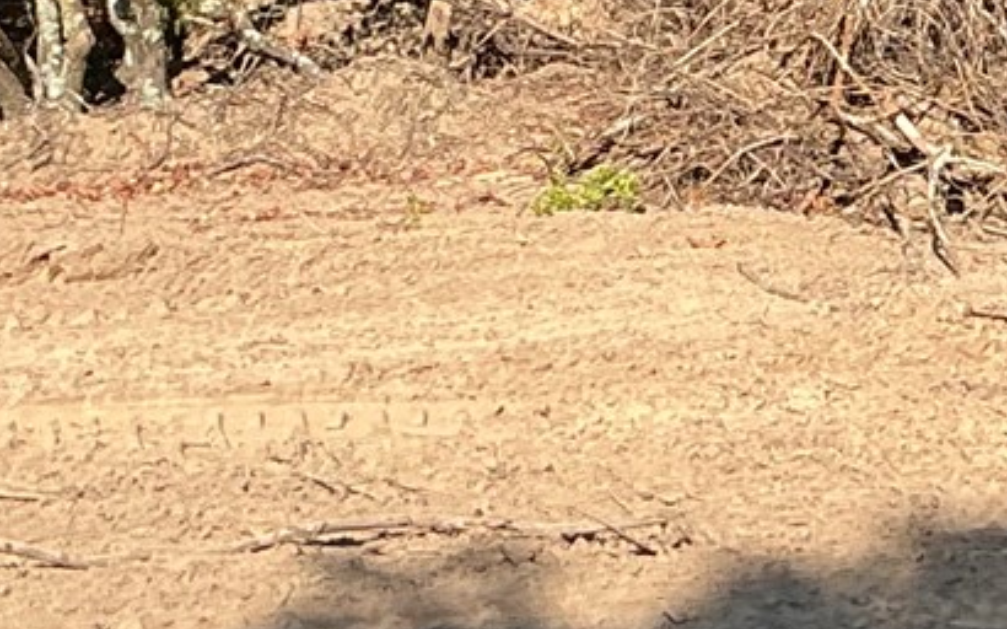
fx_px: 3951
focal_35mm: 144
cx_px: 811
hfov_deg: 14.4
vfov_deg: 8.6
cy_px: -690
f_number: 1.8
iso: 25
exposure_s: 1/1098
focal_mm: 3
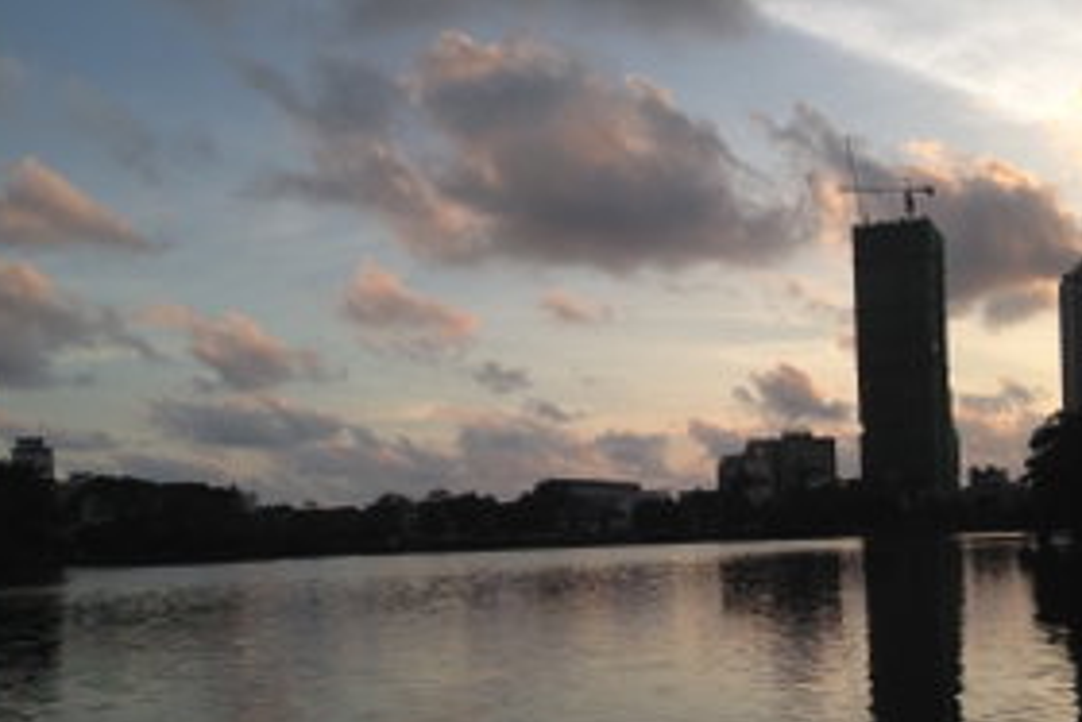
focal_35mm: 49
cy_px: 514
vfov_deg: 27.3
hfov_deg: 40.1
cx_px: 657
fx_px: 1473
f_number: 2.4
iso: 50
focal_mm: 4.12
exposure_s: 1/645
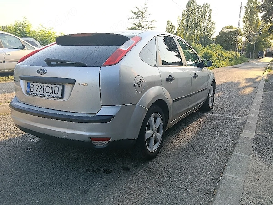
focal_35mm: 27
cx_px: 136
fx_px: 213
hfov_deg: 65.3
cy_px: 102
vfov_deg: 51.4
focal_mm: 3.98
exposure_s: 1/120
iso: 50
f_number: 1.8
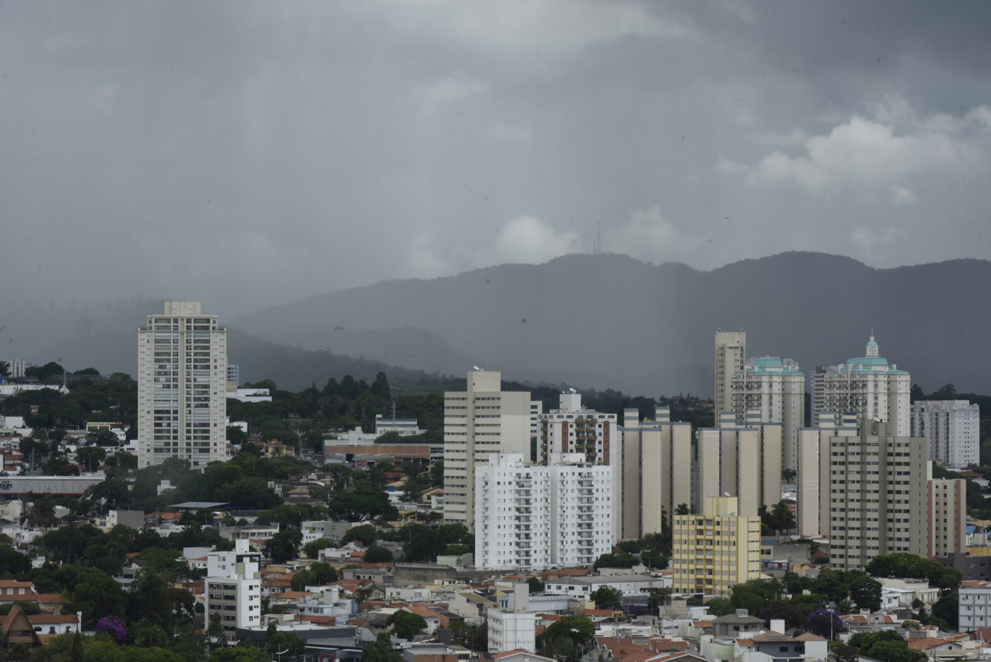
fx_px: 3718
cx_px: 496
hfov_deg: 15.2
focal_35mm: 135
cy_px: 331
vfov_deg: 10.2
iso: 500
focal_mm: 135
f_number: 22
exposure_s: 1/80
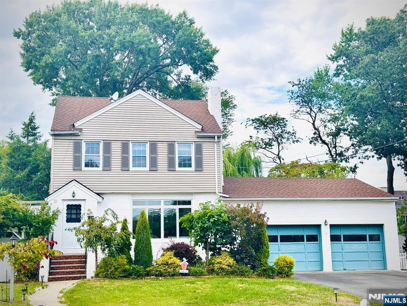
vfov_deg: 30.3
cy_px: 153
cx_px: 204
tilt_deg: +9.0
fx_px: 564
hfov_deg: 39.7
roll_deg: +1.1
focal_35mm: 48
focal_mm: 6.76
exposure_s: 1/1043
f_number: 1.78
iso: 64
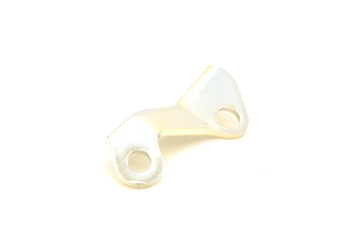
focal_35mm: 78
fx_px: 774
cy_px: 120
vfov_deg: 17.5
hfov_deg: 26.0
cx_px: 178
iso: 400
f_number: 5.6
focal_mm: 52
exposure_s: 1/125
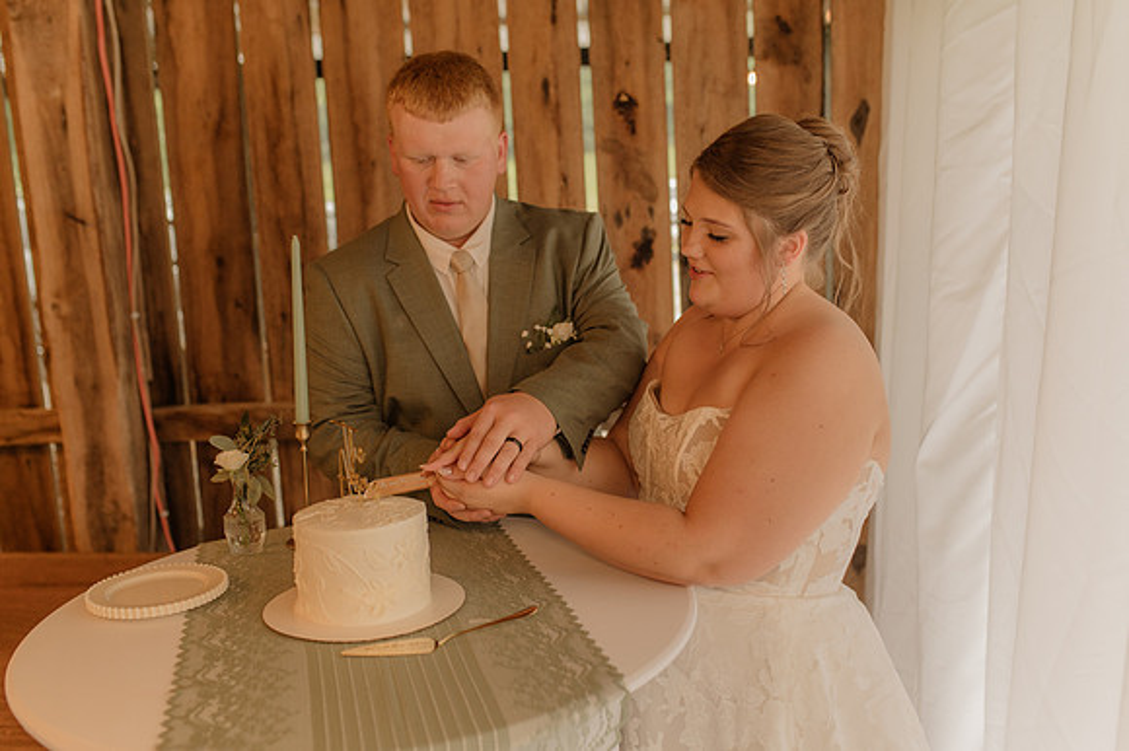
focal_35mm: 35
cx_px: 564
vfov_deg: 37.8
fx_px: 1097
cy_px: 376
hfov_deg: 54.5
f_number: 2.5
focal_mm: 35
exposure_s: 1/200
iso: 640
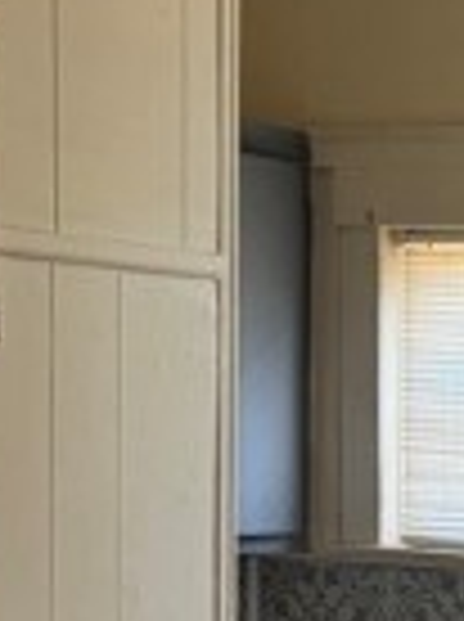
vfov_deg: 14.3
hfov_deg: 9.4
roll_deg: -3.4
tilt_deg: -6.0
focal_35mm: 134
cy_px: 729
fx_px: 2402
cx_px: 1230
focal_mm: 6.76
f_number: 1.78
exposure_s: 1/79
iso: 200
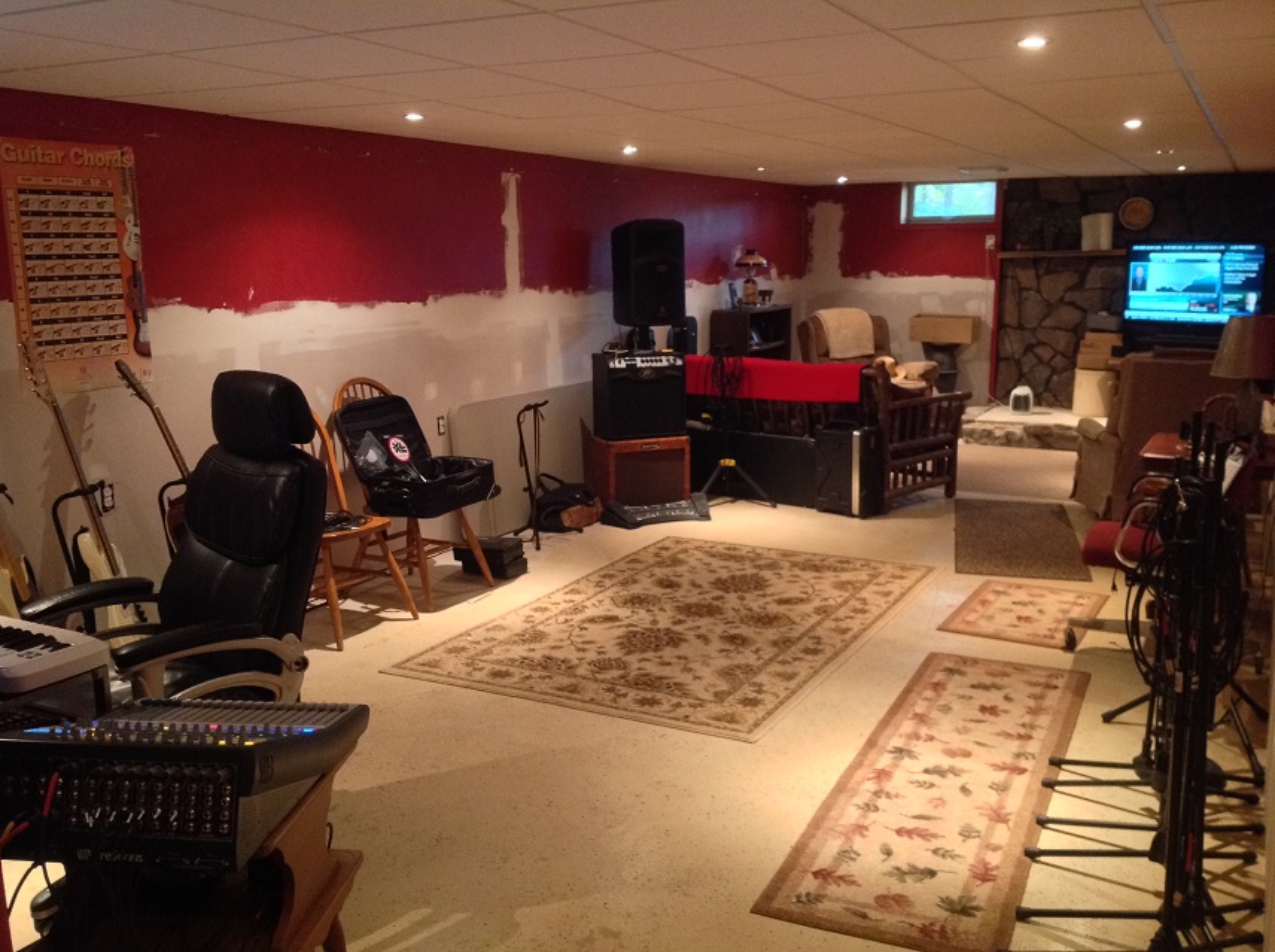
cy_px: 476
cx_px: 638
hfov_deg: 52.7
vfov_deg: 40.6
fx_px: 1287
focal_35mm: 35
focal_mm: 4.28
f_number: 2.4
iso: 400
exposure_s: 1/15
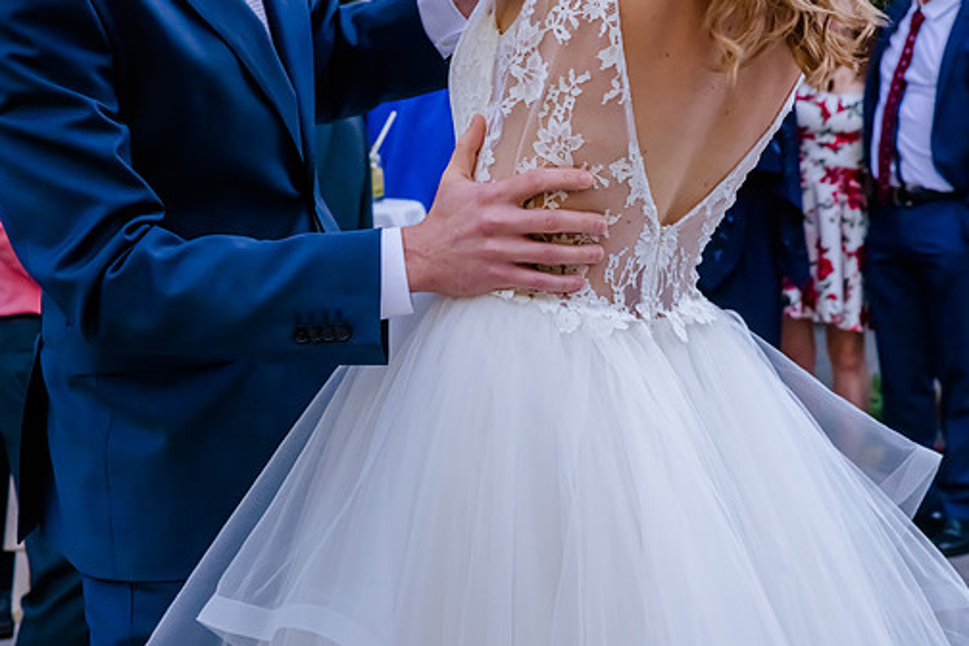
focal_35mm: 99
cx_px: 531
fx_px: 2665
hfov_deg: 20.6
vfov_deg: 13.8
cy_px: 349
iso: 3200
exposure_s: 1/320
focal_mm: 86
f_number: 11
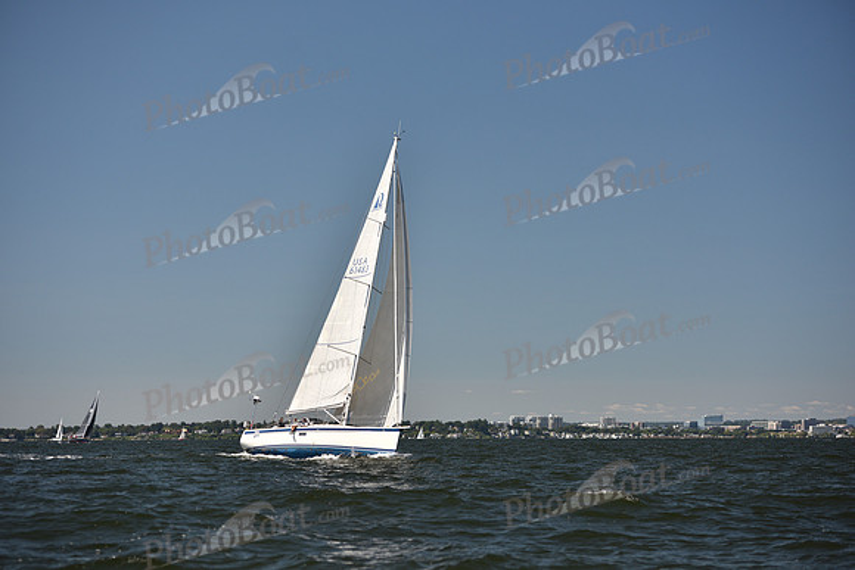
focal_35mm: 85
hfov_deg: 23.9
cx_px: 428
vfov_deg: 16.1
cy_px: 285
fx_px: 2019
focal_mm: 85
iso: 250
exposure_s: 1/1600
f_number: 3.5
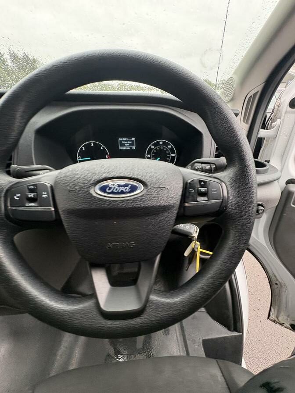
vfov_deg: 102.1
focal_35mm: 14
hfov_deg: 85.7
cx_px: 148
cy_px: 196
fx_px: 159
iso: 250
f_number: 2.2
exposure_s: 1/60
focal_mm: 2.22
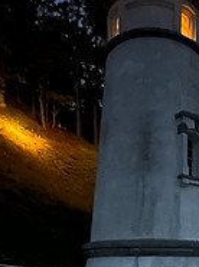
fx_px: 338
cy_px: 254
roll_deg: +0.0
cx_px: 201
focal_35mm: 44
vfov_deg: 39.1
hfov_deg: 30.4
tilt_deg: +3.3
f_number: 2.2
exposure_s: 1/4
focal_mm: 2.22
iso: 4000
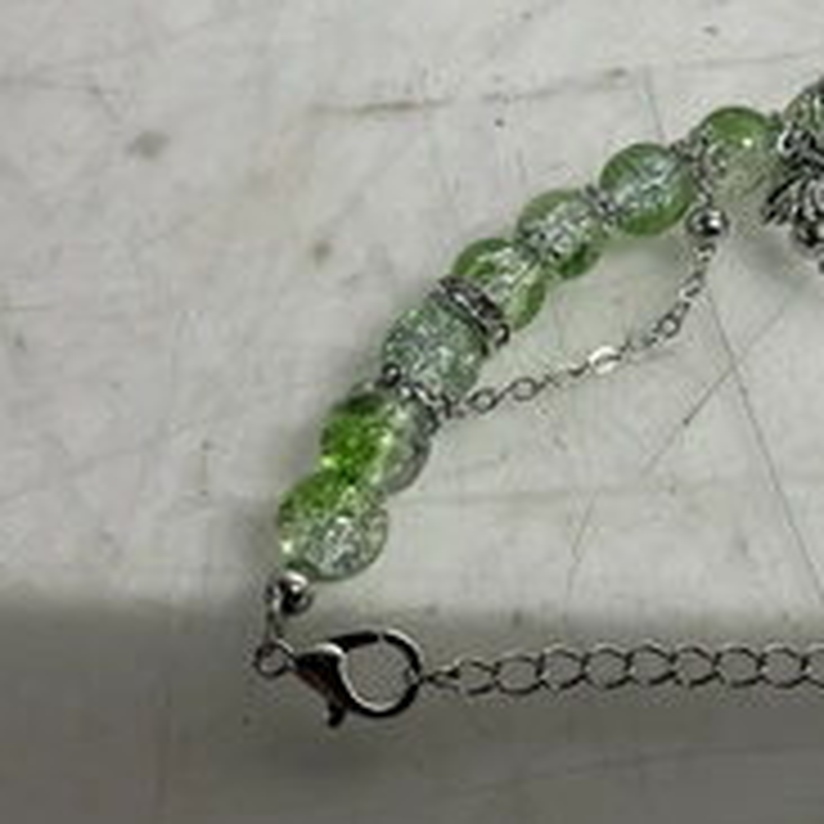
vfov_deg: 30.5
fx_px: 1508
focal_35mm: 56
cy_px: 338
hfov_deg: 30.1
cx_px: 603
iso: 64
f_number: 1.8
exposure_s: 1/120
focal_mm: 3
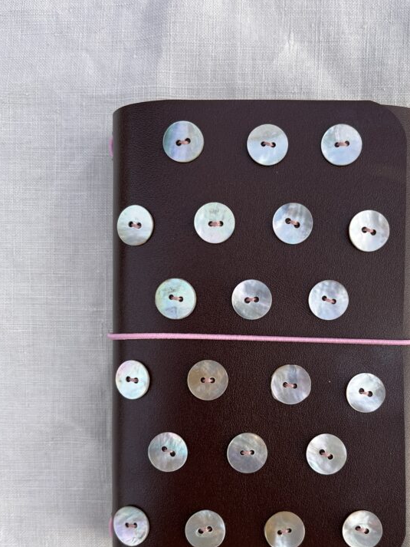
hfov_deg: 40.4
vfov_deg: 52.1
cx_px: 260
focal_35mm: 35
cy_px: 341
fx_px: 553
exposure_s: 1/263
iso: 40
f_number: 1.6
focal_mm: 5.1
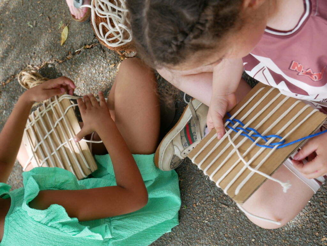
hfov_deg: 29.4
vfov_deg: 22.3
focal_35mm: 66
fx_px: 624
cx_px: 164
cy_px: 123
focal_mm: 33
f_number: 5.6
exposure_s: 1/160
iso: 200
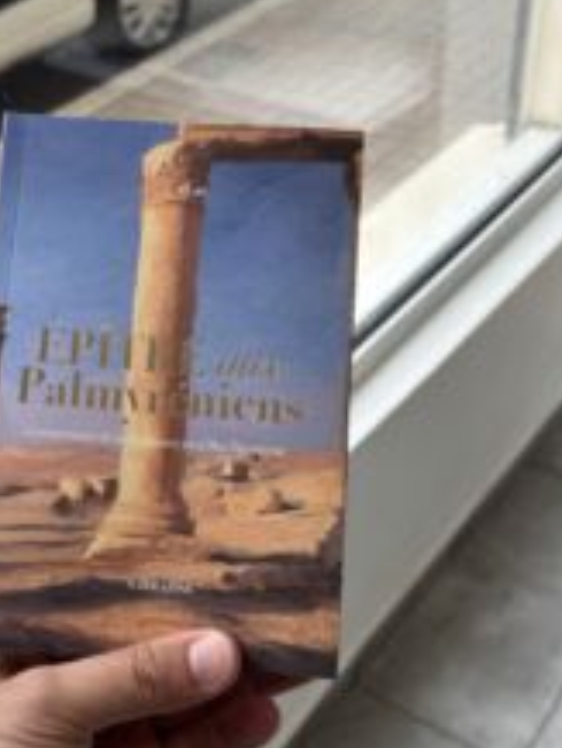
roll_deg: +6.3
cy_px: 341
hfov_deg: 30.0
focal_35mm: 48
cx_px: 176
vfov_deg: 39.6
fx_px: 1038
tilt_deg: -36.8
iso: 50
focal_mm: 5.96
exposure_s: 1/402
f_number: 1.6
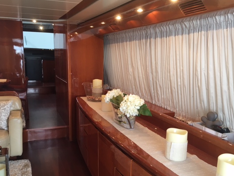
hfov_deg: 52.6
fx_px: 237
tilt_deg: -10.0
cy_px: 100
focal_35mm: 35
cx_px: 117
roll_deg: -0.8
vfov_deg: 40.6
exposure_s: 1/33
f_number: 2.2
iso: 80
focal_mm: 4.15
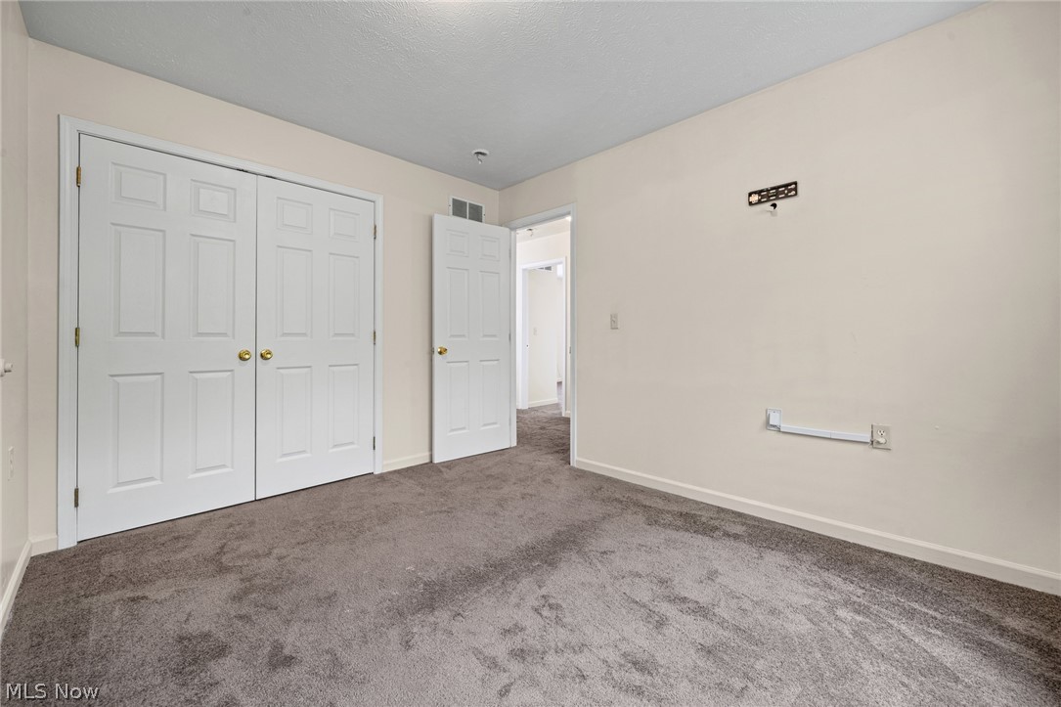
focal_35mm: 13
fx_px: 383
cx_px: 530
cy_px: 354
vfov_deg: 85.4
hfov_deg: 108.3
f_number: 9
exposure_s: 1/2
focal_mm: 13
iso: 250
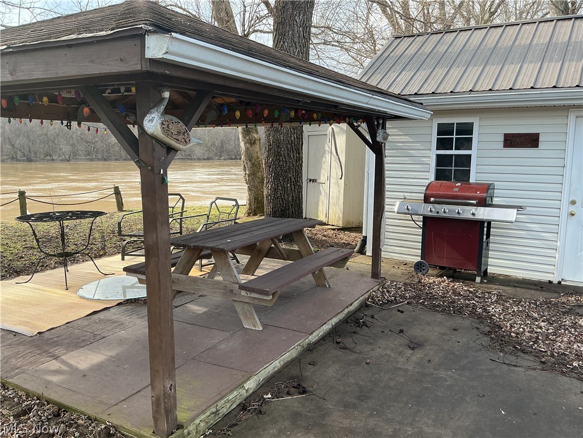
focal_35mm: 29
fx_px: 488
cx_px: 292
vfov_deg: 48.2
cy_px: 219
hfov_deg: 61.7
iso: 25
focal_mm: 3
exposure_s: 1/305
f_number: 1.8
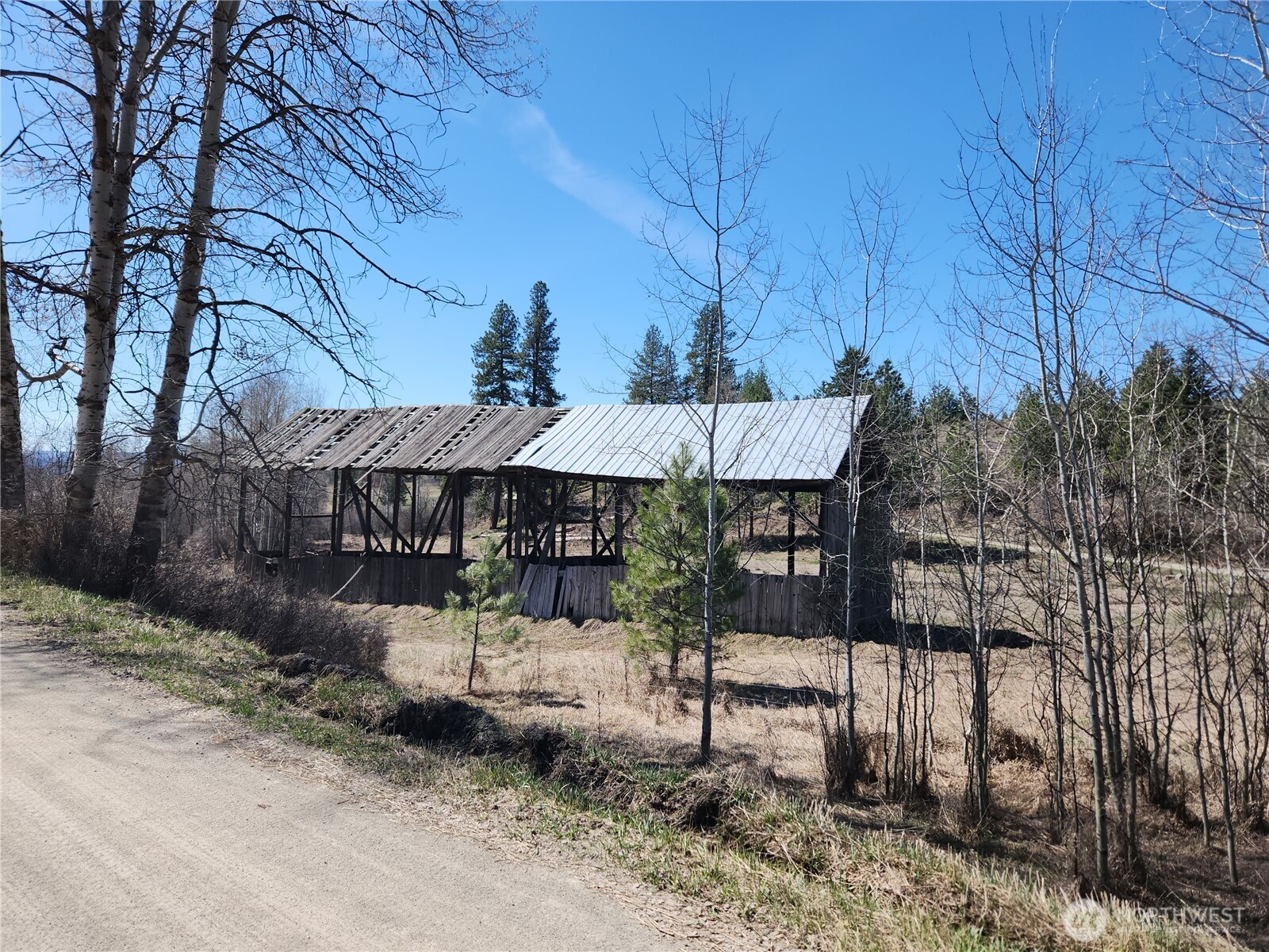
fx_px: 843
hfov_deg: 73.9
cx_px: 634
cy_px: 476
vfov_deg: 58.9
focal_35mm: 23
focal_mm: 5.4
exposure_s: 1/1321
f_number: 1.8
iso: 20
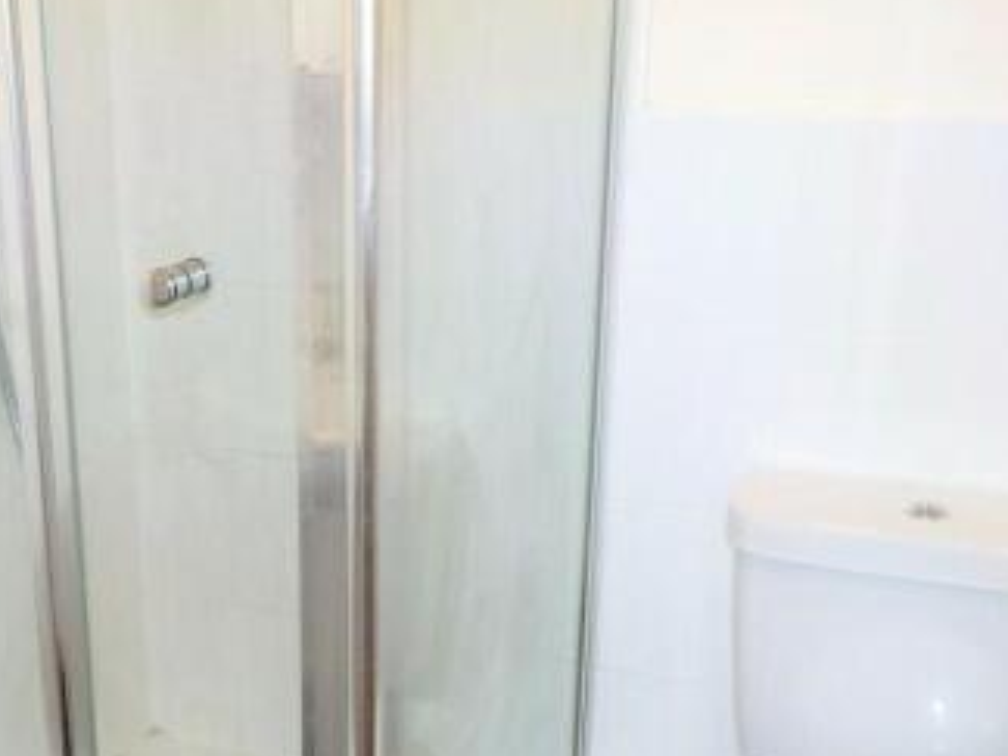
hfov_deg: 35.0
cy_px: 605
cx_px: 291
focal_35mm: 54
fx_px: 1572
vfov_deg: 26.5
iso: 200
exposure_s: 1/30
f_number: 3.3
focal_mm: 4.1
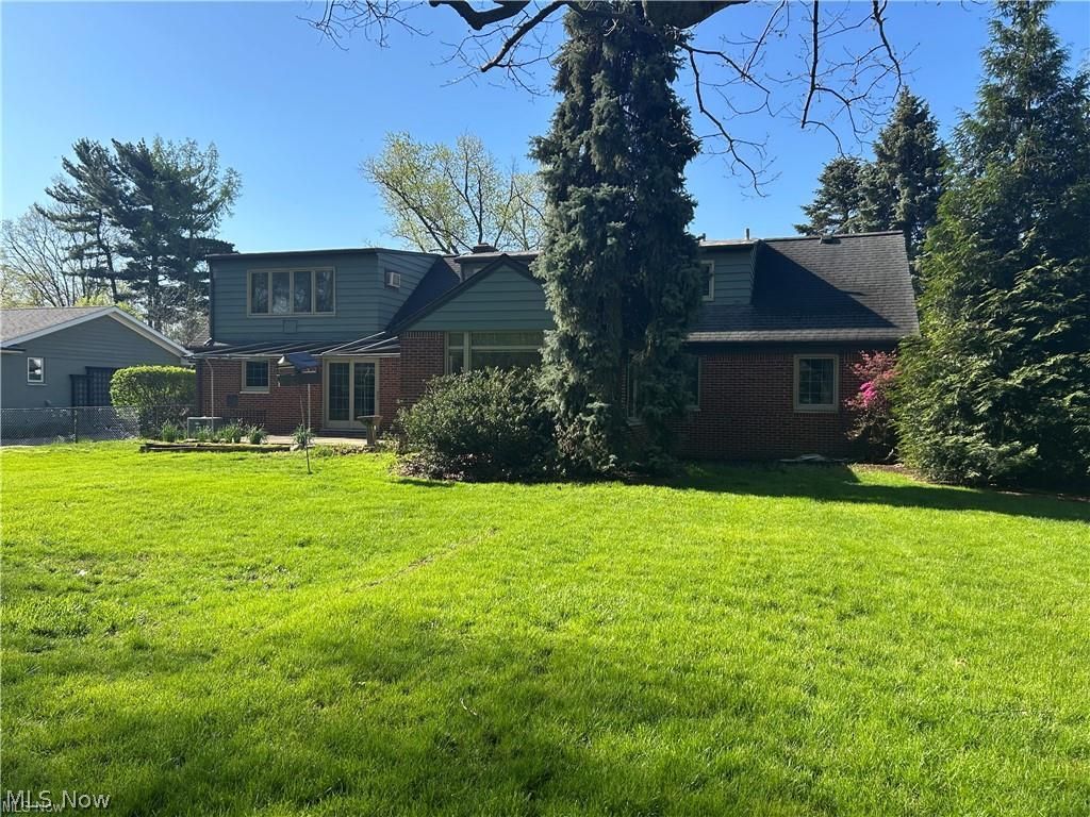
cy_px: 408
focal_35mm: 26
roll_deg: +0.6
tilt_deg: -0.8
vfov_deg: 53.1
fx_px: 819
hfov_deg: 67.3
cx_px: 545
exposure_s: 1/1808
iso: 50
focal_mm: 5.7
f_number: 1.5
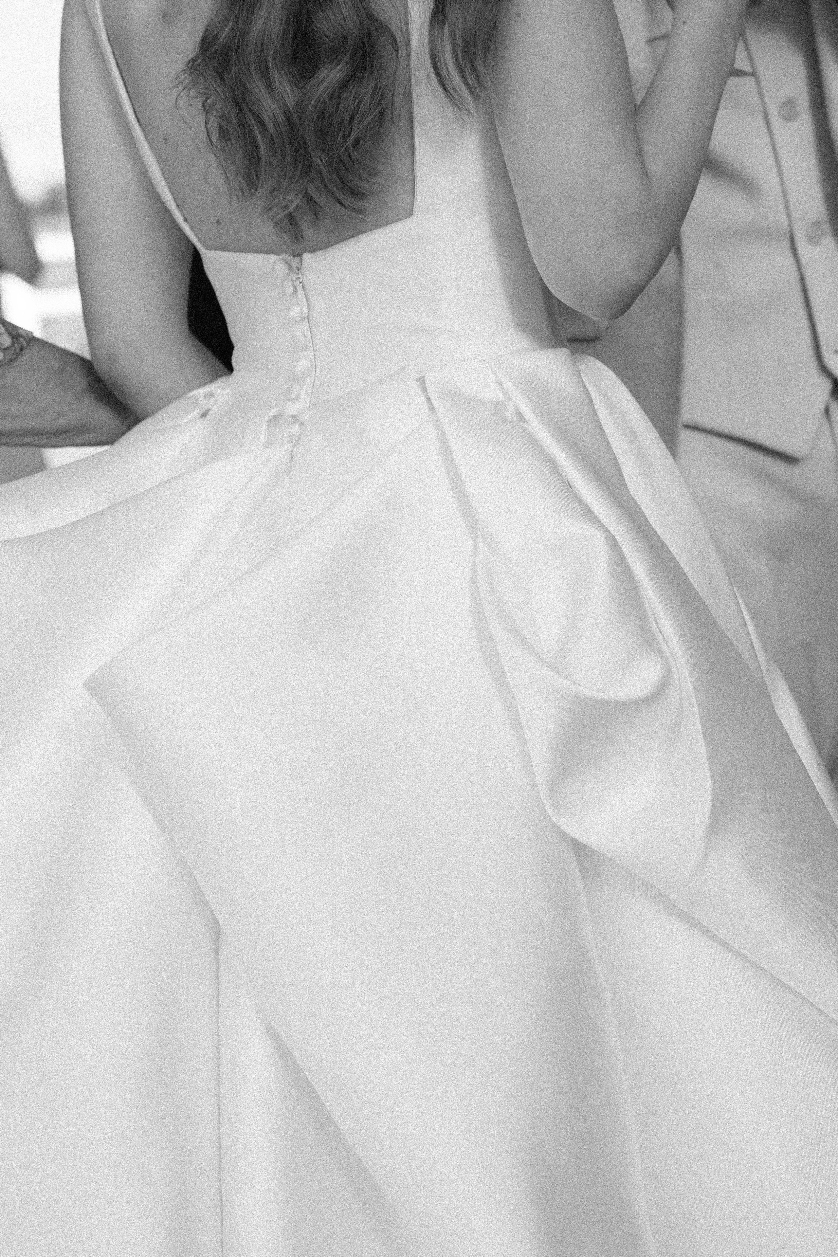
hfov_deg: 17.8
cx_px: 419
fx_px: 2671
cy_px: 628
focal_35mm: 76
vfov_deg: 26.5
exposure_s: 1/400
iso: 100
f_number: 5
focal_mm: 51
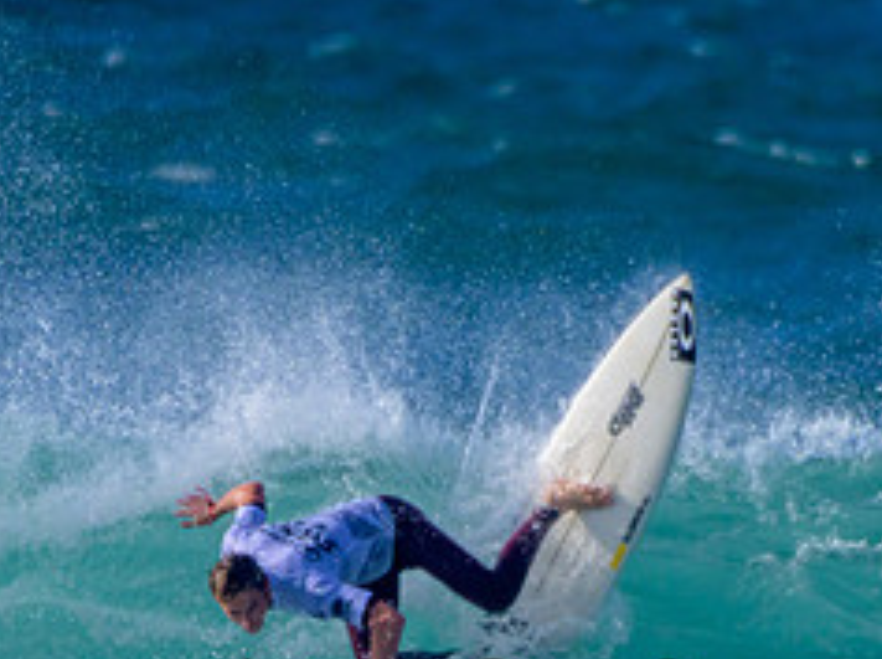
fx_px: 59964
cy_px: 687
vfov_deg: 0.6
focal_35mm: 2357
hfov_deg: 0.8
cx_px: 625
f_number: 11
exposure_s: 1/2500
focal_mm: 1000
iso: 800
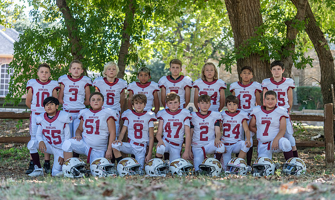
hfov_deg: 28.4
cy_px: 111
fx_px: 661
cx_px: 167
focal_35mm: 73
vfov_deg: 17.2
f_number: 2.8
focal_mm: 70
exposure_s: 1/320
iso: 320
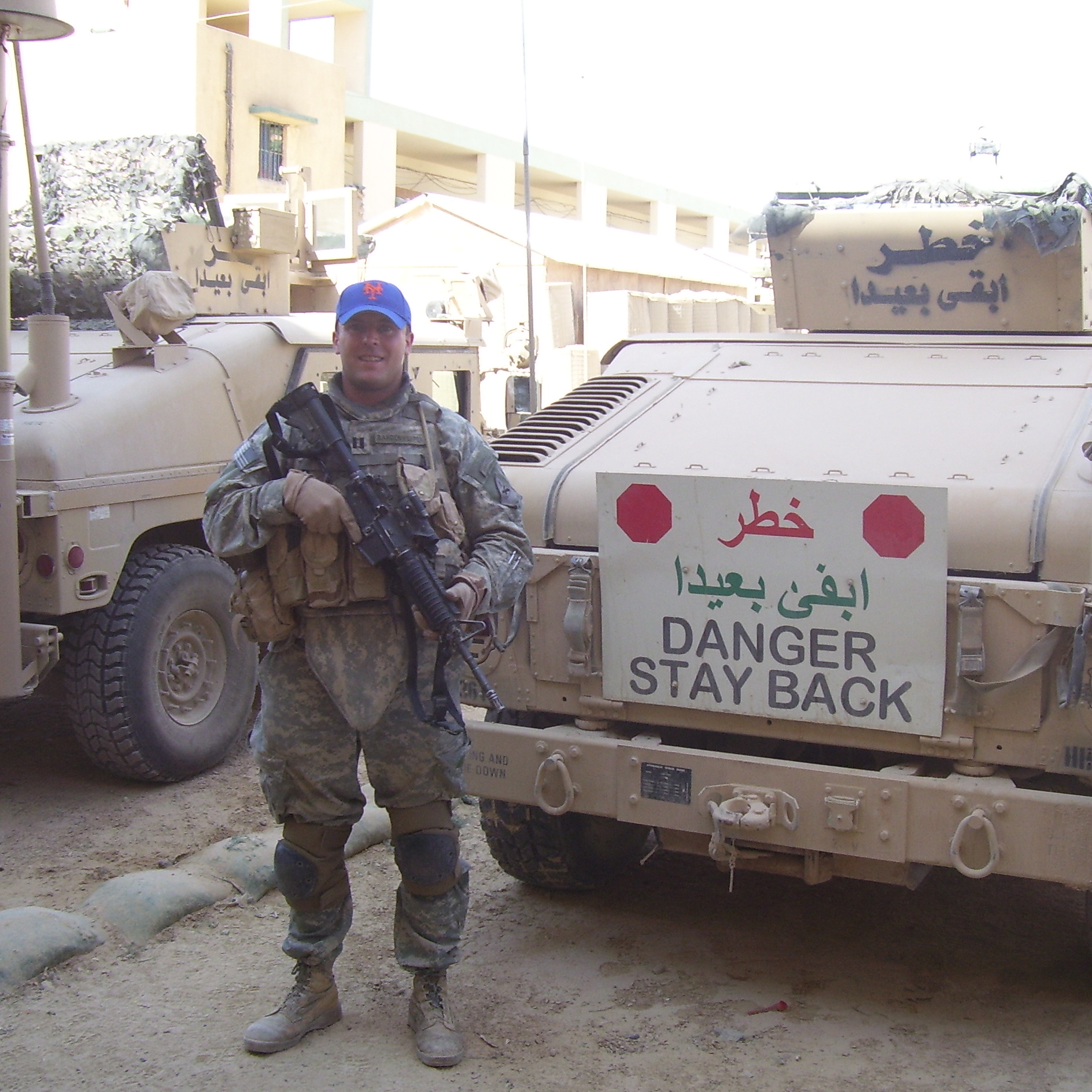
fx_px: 1463
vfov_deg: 40.9
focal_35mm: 41
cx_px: 630
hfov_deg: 40.8
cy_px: 541
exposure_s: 1/350
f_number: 2.7
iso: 80
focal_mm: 5.6
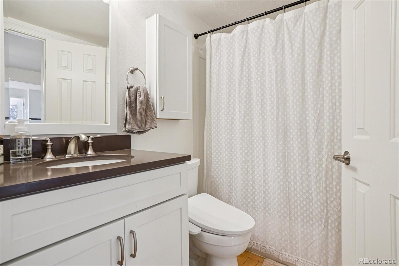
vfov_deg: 67.4
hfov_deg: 90.0
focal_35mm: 18
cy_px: 133
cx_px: 200
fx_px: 199
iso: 400
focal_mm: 12
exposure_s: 1/20
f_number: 8
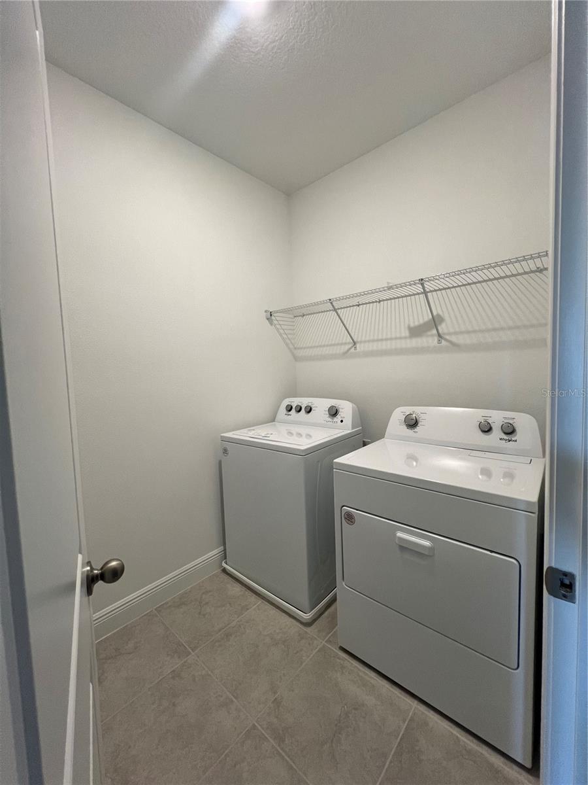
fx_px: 294
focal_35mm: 13
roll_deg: +2.3
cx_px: 294
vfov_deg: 106.2
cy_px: 392
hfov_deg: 89.9
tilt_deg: -3.9
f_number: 1.8
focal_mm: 1.57
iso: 200
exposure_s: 1/120
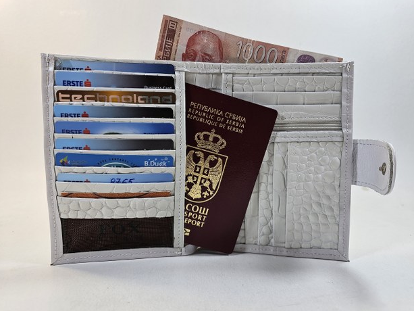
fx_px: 287
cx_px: 209
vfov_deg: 56.8
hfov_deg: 71.6
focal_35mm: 24
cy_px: 160
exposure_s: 1/100
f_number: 1.7
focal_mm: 6.3
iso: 12
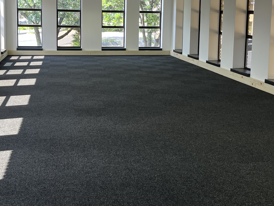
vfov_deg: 28.8
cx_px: 110
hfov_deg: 38.0
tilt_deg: -5.5
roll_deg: -1.2
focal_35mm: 50
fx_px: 396
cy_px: 62
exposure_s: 1/100
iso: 64
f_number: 1.6
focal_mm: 5.1
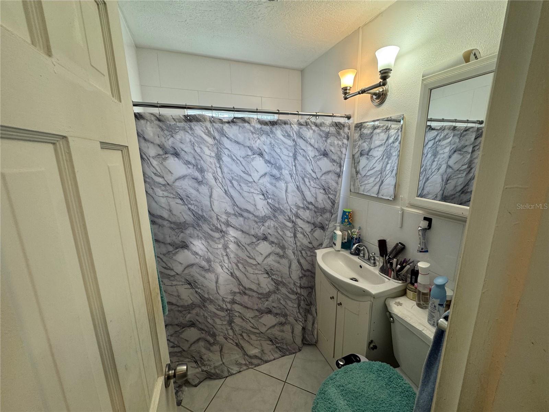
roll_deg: +0.6
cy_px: 206
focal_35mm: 14
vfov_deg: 85.7
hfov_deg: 102.1
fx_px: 222
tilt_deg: -13.4
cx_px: 274
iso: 125
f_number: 2.2
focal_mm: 2.22
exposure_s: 1/120
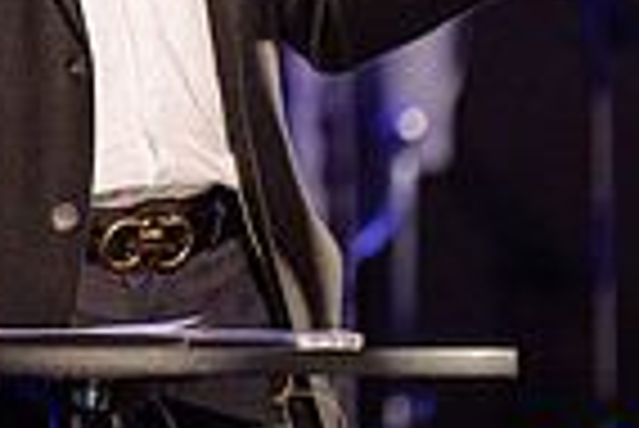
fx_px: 16524
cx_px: -236
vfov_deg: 1.5
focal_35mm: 930
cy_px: -219
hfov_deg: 2.2
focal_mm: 200
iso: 1600
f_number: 2.8
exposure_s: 1/320
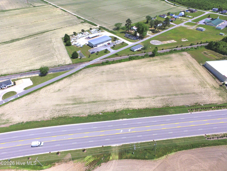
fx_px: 131
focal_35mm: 20
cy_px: 86
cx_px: 114
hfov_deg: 81.7
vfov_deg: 66.0
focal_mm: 3.61
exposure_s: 1/4098
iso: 100
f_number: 2.8
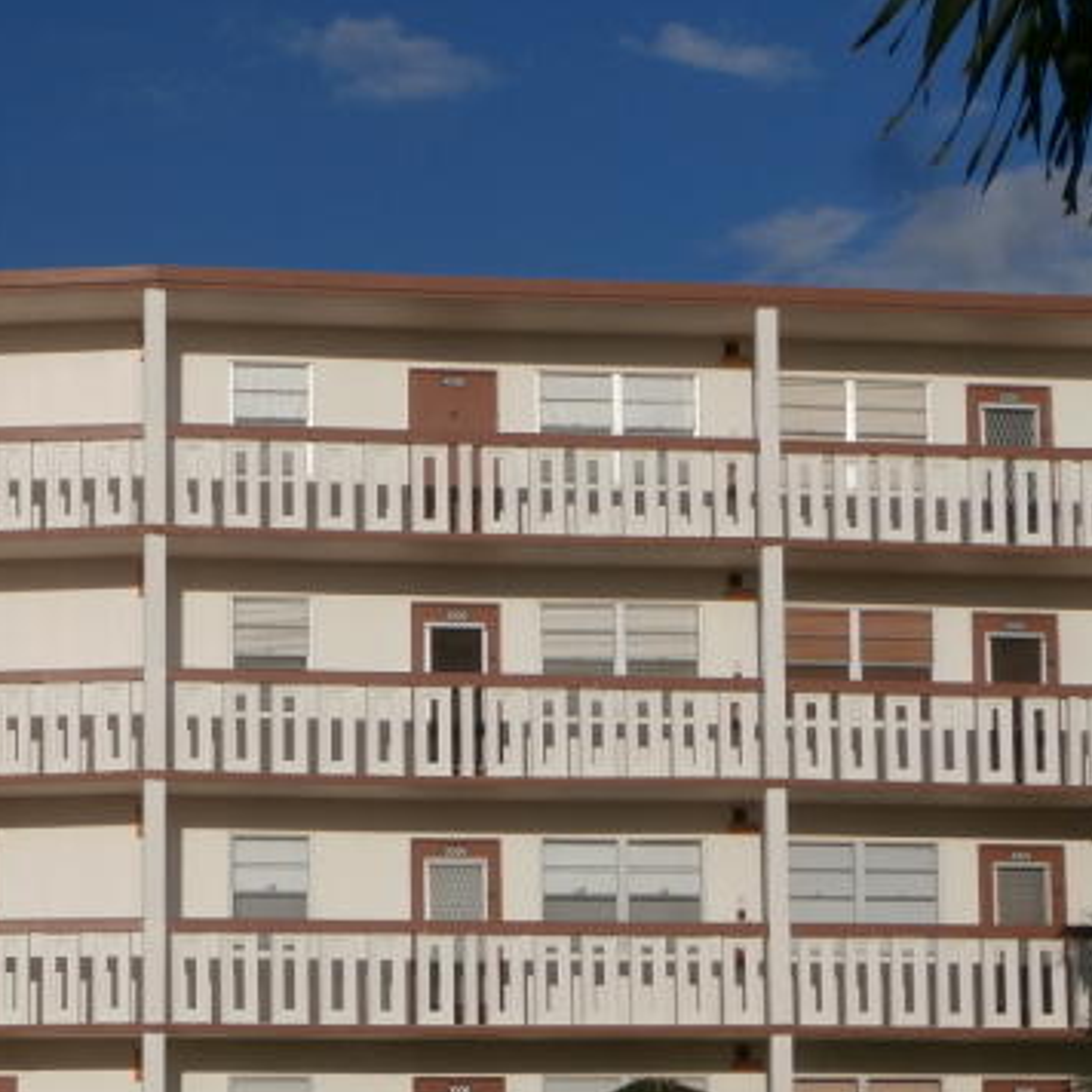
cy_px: 656
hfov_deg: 16.0
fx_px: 3855
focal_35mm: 108
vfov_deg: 16.1
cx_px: 227
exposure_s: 1/1600
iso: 100
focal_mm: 12.1
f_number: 4.7
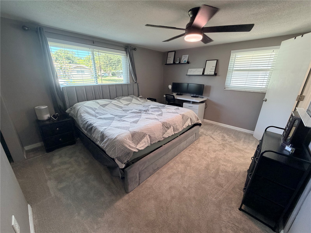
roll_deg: -0.6
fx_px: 126
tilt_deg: -19.1
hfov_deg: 102.1
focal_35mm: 14
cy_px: 116
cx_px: 156
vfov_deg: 85.7
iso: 200
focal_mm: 2.22
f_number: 2.2
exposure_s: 1/60
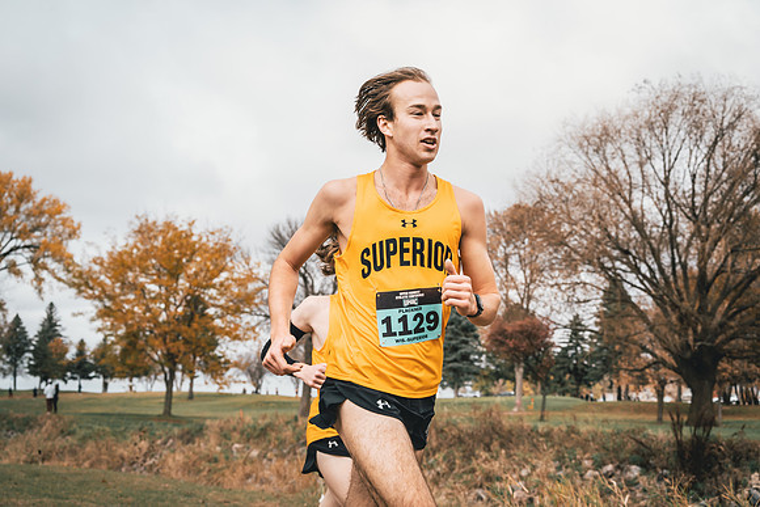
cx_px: 393
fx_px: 1119
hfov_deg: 37.5
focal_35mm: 53
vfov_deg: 25.5
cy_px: 253
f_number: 6.3
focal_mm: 50
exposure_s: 1/1250
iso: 400
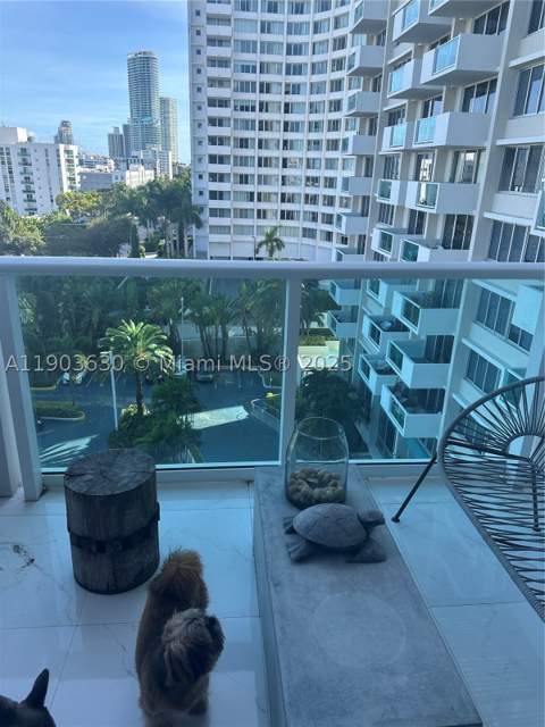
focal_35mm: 24
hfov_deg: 56.8
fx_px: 504
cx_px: 272
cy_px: 364
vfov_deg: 71.6
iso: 80
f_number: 1.78
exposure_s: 1/1019
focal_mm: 6.86
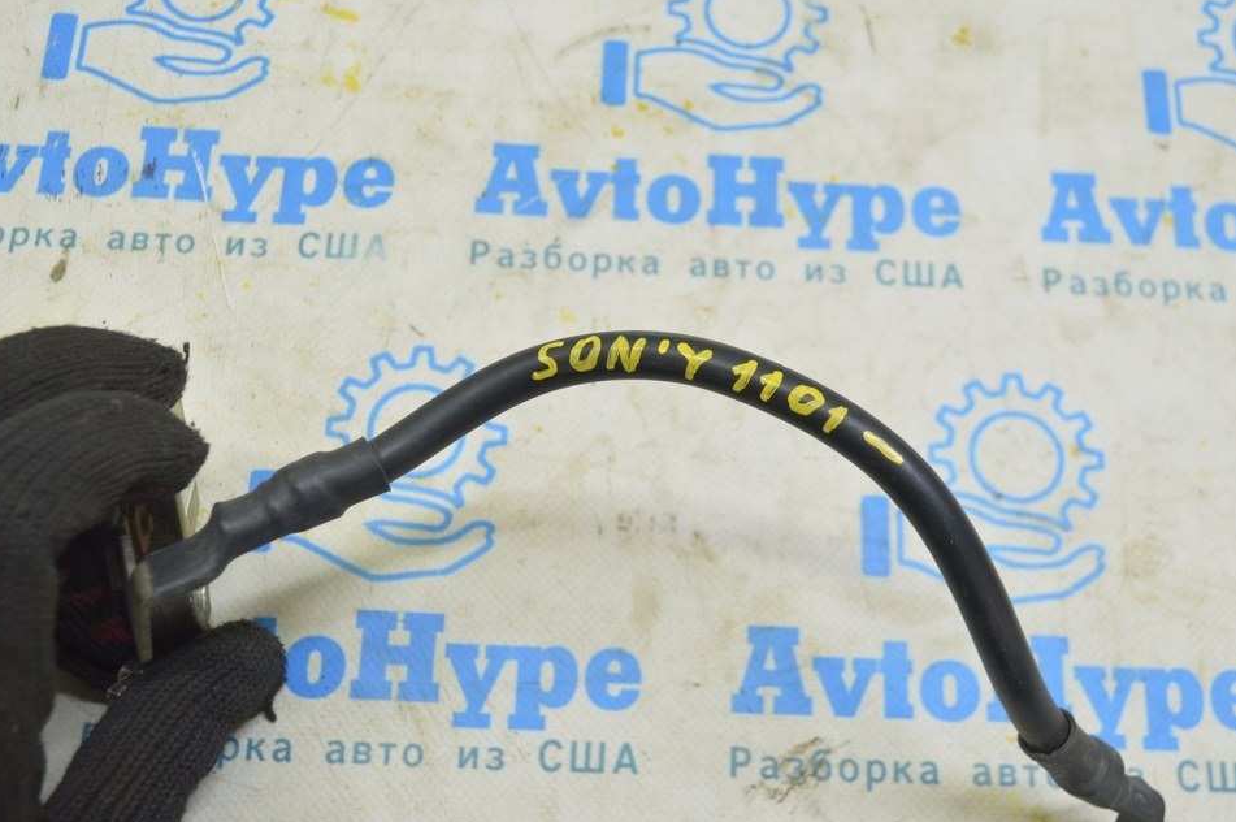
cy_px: 395
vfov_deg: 31.8
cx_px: 632
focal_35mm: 42
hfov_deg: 46.4
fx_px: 1440
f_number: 5.6
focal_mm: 26
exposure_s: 1/20
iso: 400
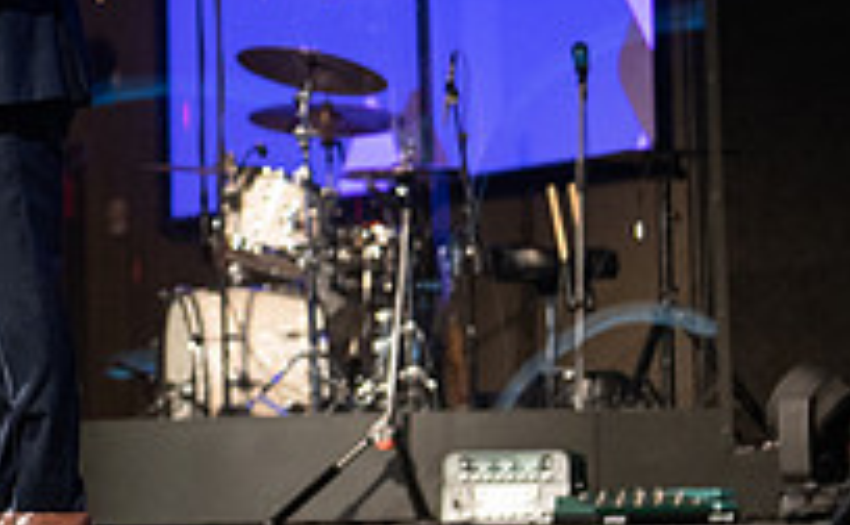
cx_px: -119
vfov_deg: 5.0
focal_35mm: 260
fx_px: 6003
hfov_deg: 8.0
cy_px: 59
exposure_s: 1/320
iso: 800
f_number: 1.2
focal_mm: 50
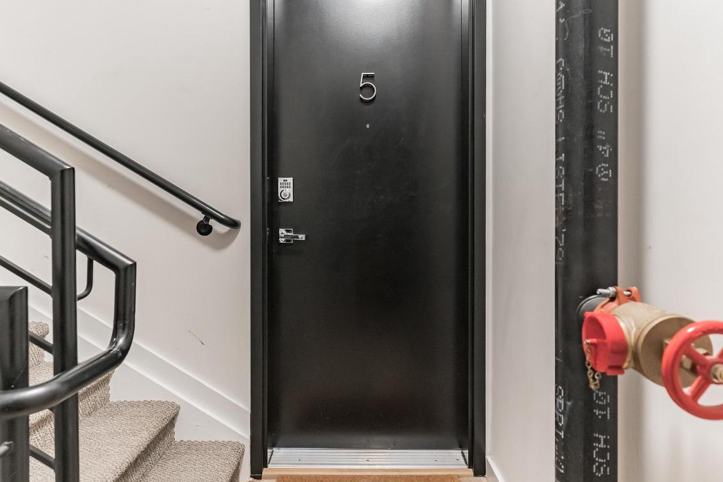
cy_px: 210
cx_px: 362
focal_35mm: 24
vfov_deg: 53.0
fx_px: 482
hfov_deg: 73.7
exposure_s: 1/15
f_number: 4.5
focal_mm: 19
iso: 1250
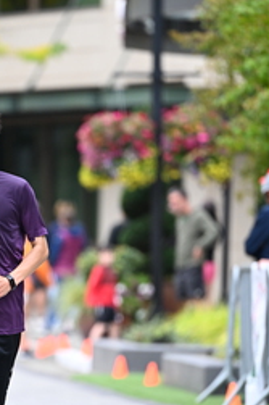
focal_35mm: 438
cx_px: 19
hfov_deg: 3.1
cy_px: 248
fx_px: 4916
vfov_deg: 4.7
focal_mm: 200
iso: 1000
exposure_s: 1/2000
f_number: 2.8
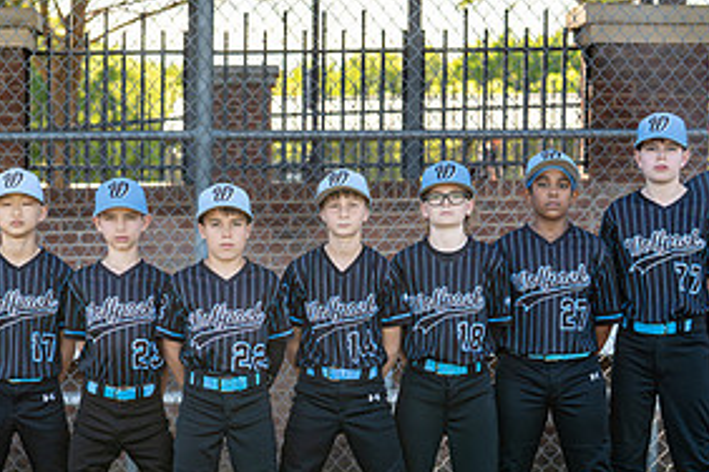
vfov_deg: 12.5
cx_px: 214
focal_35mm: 109
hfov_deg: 18.7
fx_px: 2147
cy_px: 369
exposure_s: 1/800
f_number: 2.5
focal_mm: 50
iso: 125
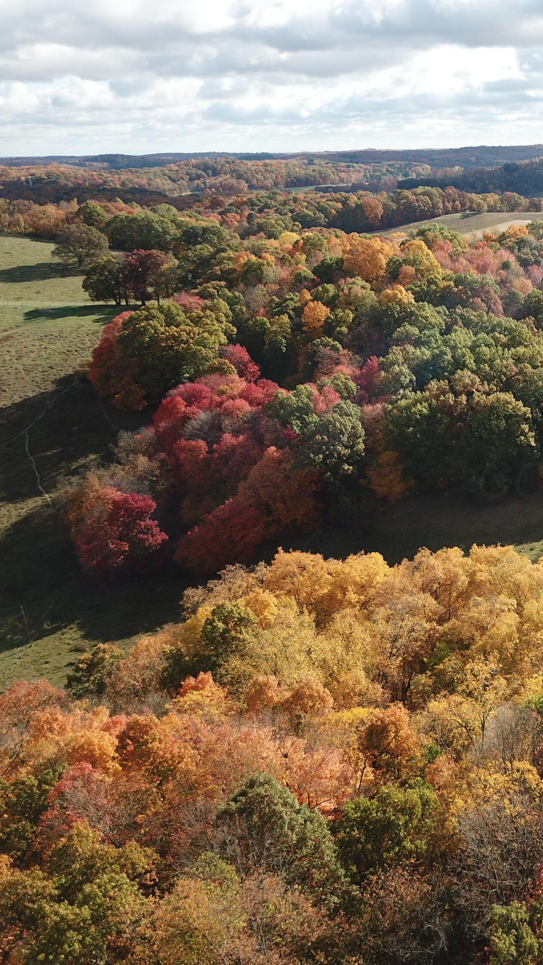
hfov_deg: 28.2
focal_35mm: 38
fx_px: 973
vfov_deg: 52.8
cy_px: 480
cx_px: 609
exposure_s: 1/733
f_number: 2.2
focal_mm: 4.73
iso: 100
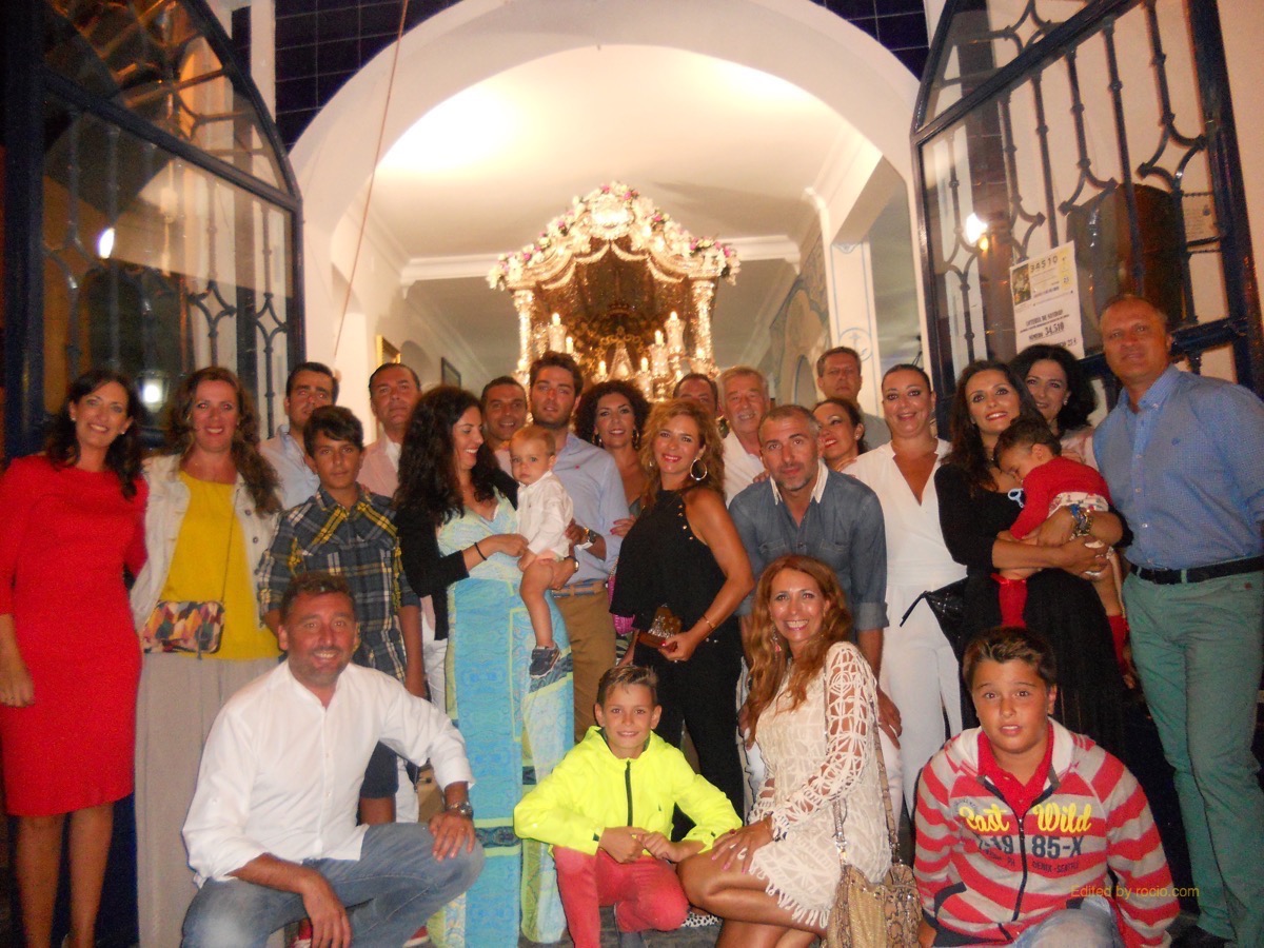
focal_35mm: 27
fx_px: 986
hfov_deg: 65.3
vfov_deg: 51.4
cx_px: 632
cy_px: 474
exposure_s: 1/25
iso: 500
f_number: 3.2
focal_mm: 4.9
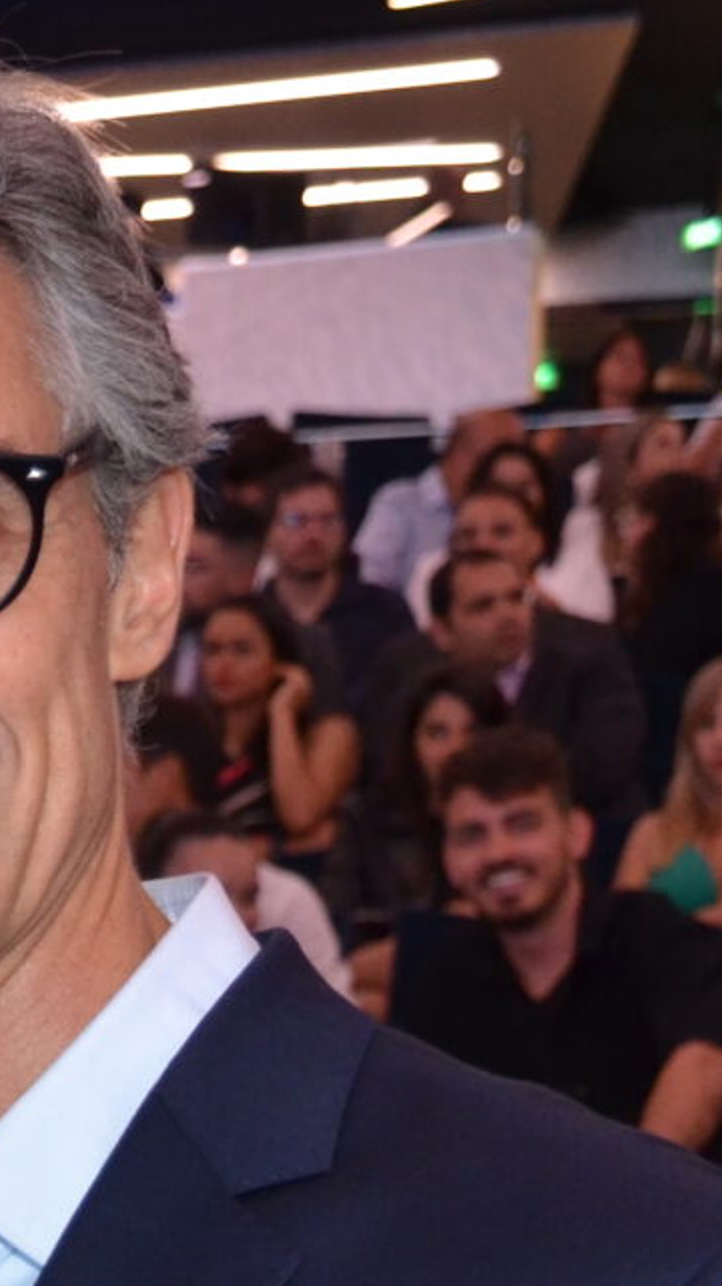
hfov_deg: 7.6
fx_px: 4910
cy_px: 1457
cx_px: -1209
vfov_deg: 14.5
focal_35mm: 144
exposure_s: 1/60
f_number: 3.8
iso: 800
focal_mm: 23
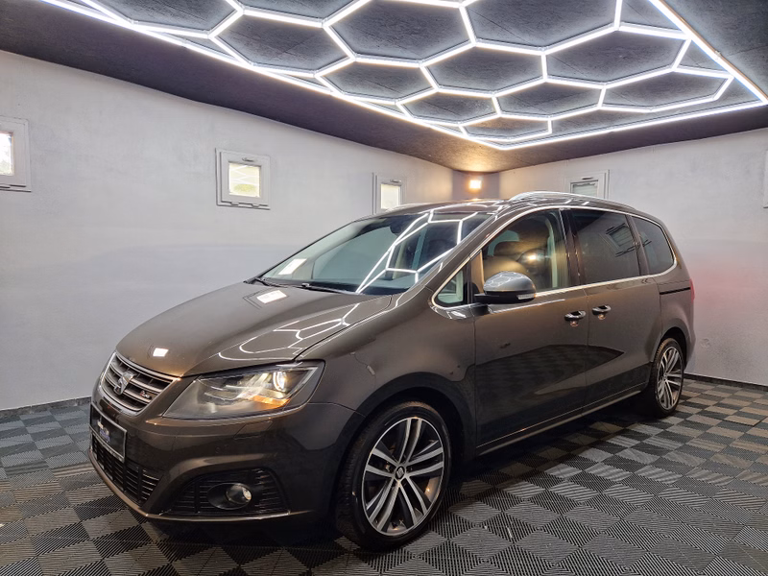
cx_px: 384
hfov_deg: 73.9
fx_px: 510
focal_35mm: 23
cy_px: 288
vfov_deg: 58.9
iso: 80
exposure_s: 1/100
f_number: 1.8
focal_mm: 5.4
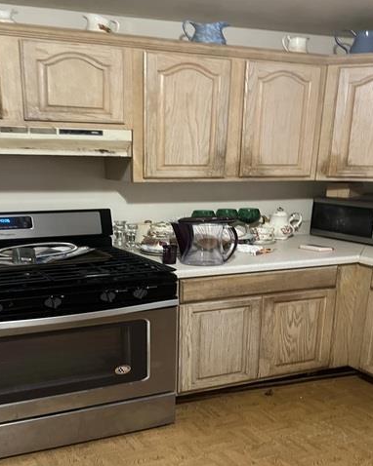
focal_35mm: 34
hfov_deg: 43.3
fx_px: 469
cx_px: 196
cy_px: 233
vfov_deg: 52.9
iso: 400
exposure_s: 1/40
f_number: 1.6
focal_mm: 5.1
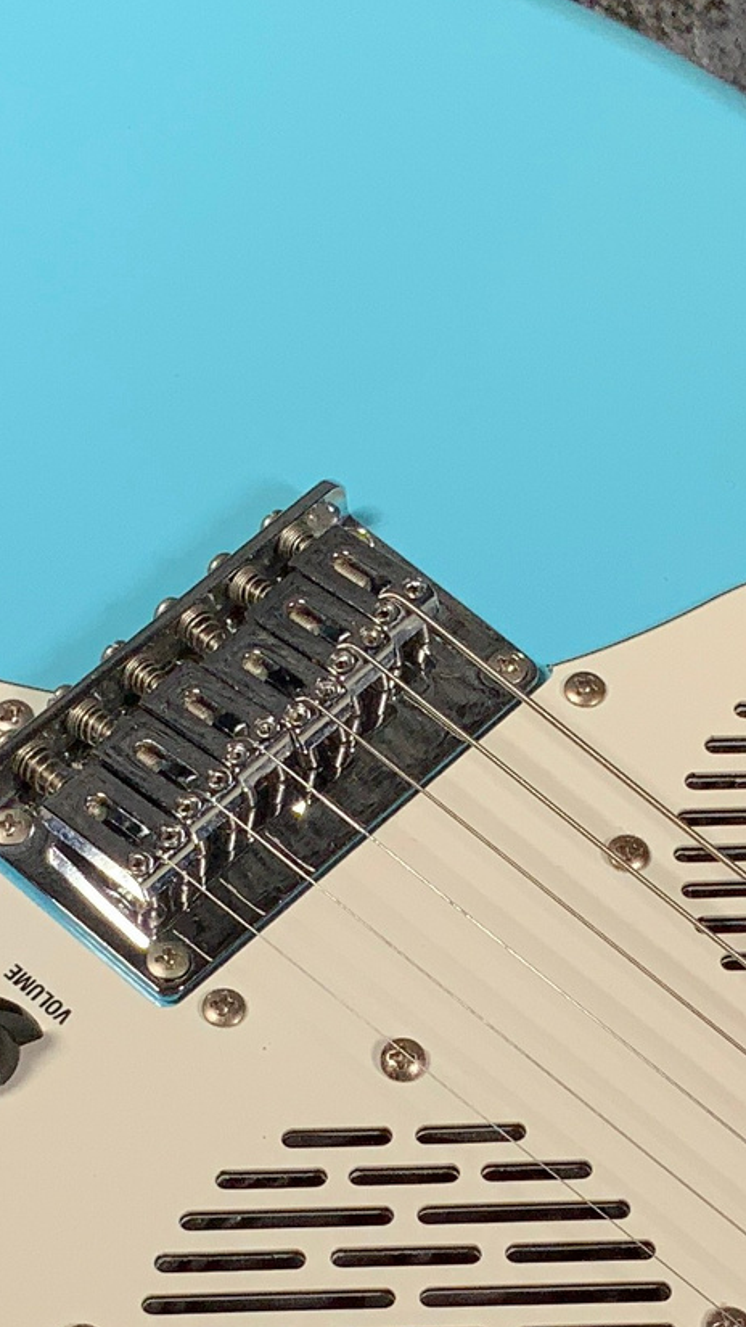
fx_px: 3447
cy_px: 1152
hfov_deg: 12.3
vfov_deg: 21.4
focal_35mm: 98
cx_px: 568
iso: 20
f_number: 1.8
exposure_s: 1/312
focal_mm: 3
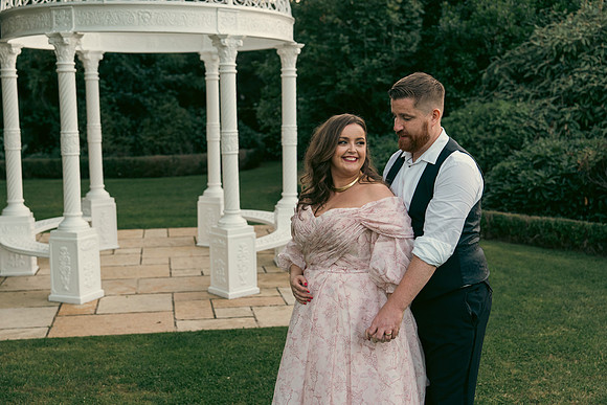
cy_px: 202
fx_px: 809
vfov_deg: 28.1
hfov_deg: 41.1
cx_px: 304
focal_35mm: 48
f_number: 3.5
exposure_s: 1/200
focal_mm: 48
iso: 800
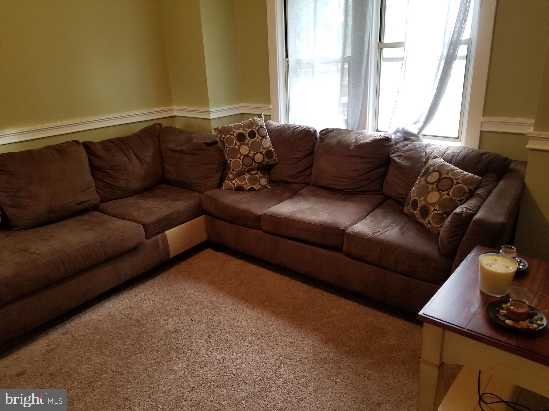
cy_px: 206
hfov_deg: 67.3
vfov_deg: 53.1
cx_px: 274
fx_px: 412
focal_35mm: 26
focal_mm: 4.25
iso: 250
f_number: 1.7
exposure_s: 1/30
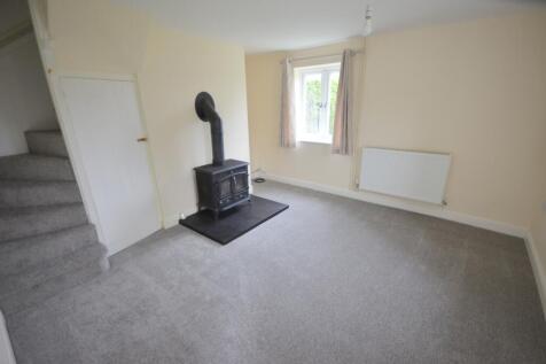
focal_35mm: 15
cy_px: 182
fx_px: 227
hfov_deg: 100.4
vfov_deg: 77.3
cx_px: 273
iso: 640
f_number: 4
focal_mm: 10
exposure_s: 1/60
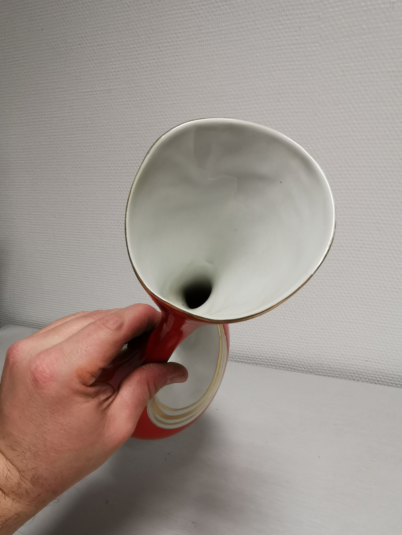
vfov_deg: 69.4
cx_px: 201
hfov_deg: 54.9
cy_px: 268
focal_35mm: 25
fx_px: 387
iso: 160
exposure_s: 1/33.3
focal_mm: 2.26
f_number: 2.2
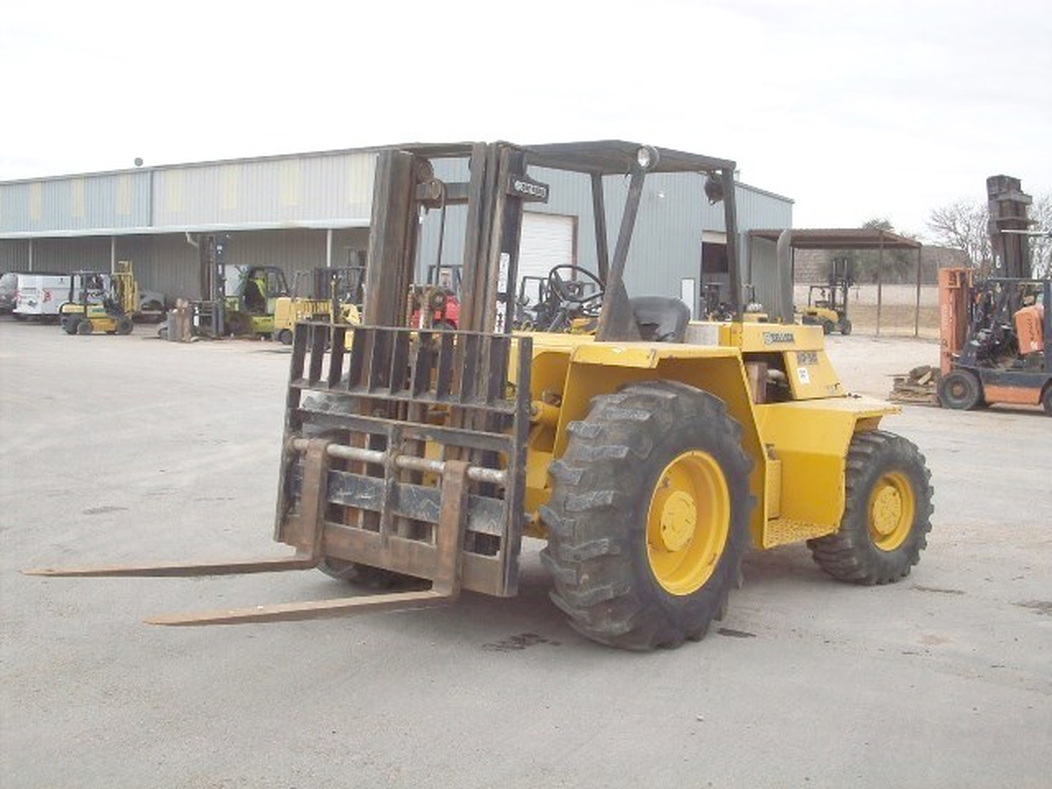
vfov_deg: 31.5
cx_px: 526
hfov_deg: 41.2
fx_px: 1398
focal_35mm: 46
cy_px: 394
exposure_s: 1/700
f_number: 3.1
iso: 80
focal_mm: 7.6
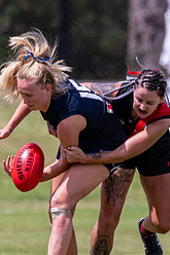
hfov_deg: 0.6
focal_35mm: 2150
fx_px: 15249
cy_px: 131
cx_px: 157
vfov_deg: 1.0
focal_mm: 600
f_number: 6.3
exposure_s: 1/2000
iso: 800
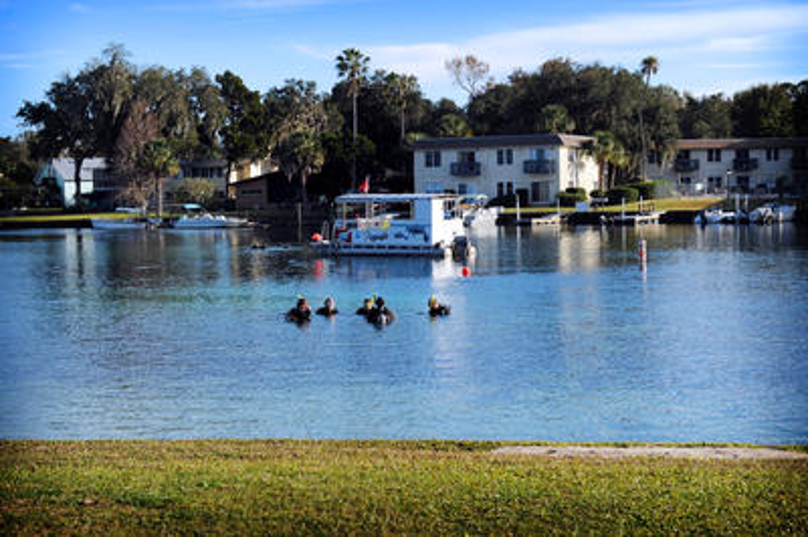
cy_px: 268
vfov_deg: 19.4
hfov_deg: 28.9
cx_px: 404
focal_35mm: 70
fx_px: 1570
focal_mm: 70
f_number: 6.3
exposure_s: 1/800
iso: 250
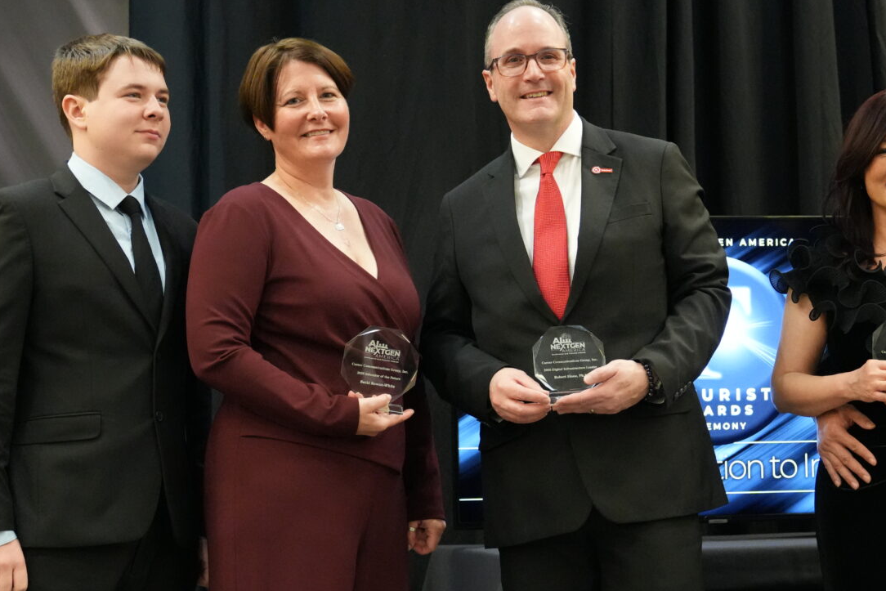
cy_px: 252
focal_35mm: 90
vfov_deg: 15.2
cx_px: 540
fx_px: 2207
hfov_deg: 22.7
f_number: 2.8
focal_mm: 45
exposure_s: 1/160
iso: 6400
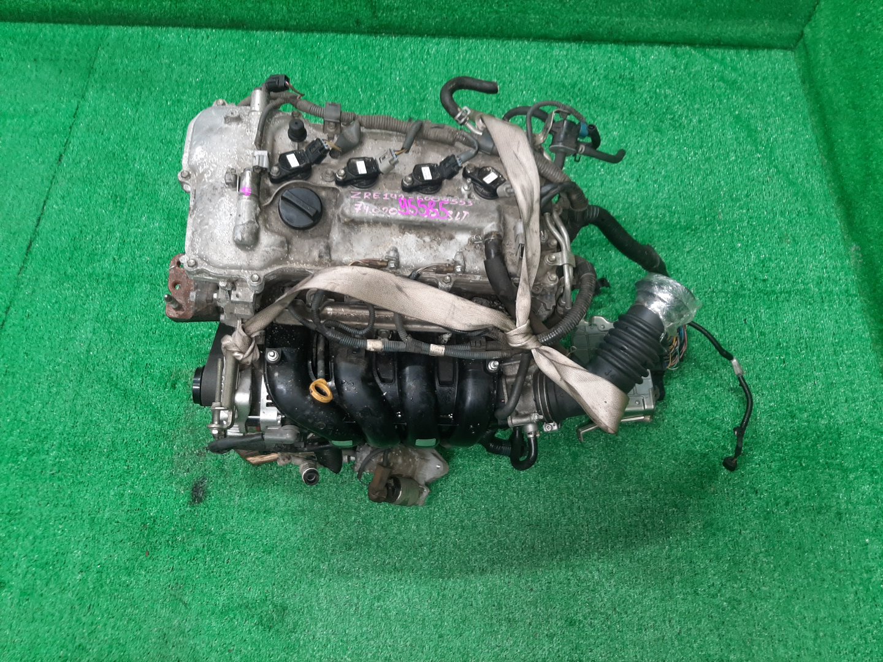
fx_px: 663
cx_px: 442
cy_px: 331
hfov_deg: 67.3
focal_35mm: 26
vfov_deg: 53.1
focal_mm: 3.93
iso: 147
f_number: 1.7
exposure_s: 1/50
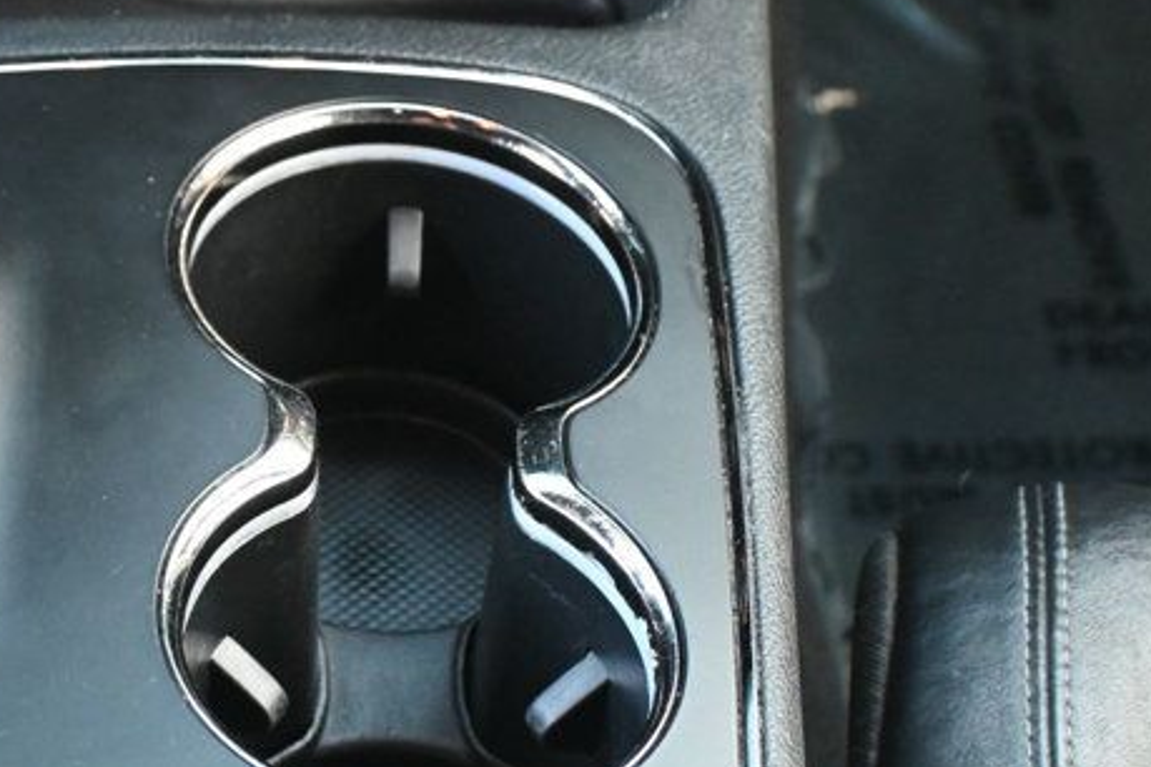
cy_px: 173
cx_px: 163
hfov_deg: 18.6
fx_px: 3474
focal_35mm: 109
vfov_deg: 12.6
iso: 3600
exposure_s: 1/60
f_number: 5
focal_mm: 32.5
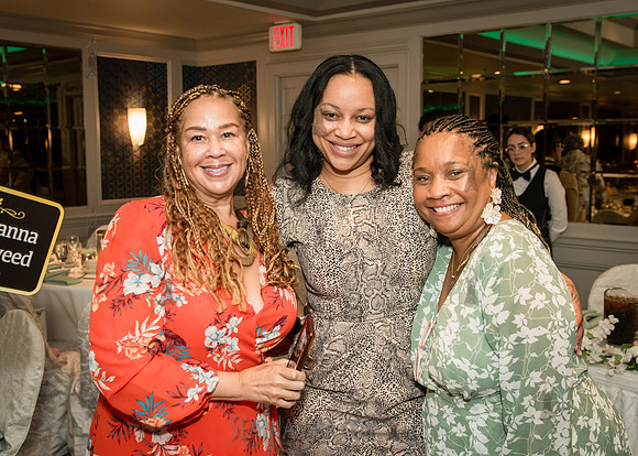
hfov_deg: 47.2
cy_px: 228
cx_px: 331
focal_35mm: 40
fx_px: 730
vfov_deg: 34.7
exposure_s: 1/200
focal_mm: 31
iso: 1600
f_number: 3.5
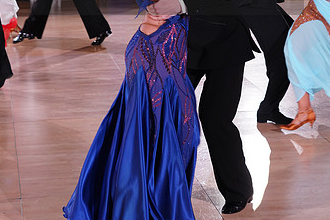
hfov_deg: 17.6
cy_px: -18
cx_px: 166
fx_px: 1063
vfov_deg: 11.6
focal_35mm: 116
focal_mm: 66
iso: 1600
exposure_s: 1/160
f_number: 5.6
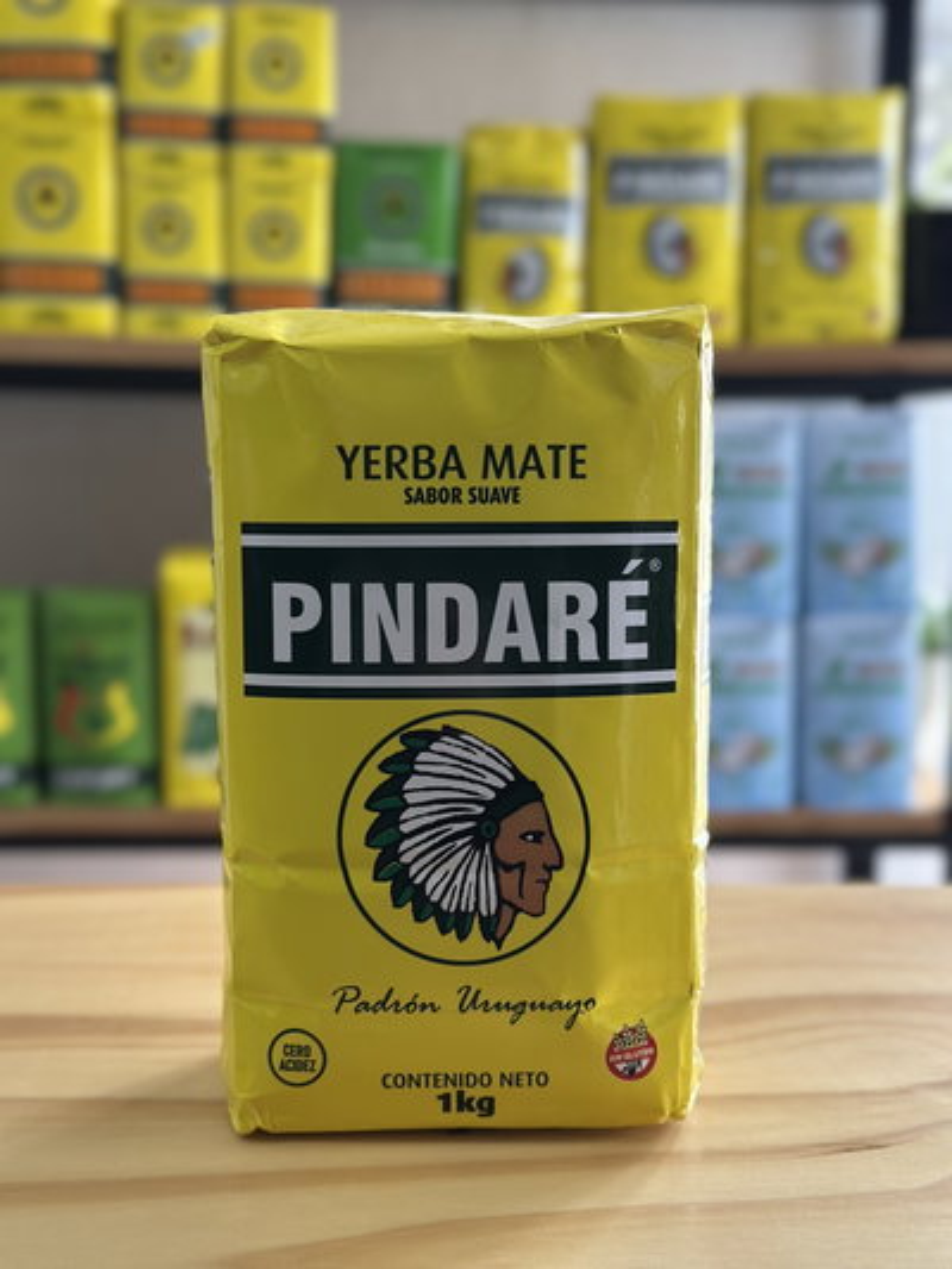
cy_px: 634
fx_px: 1759
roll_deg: -1.0
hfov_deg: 30.3
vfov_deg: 39.6
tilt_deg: -6.3
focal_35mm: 48
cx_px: 476
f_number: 1.78
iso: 125
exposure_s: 1/60
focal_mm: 6.86
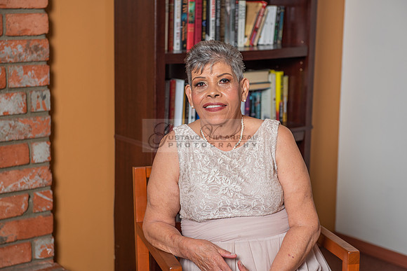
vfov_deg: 18.1
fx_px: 853
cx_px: 212
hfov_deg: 26.8
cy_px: 146
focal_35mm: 75
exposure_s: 1/200
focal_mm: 70
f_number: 4
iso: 200
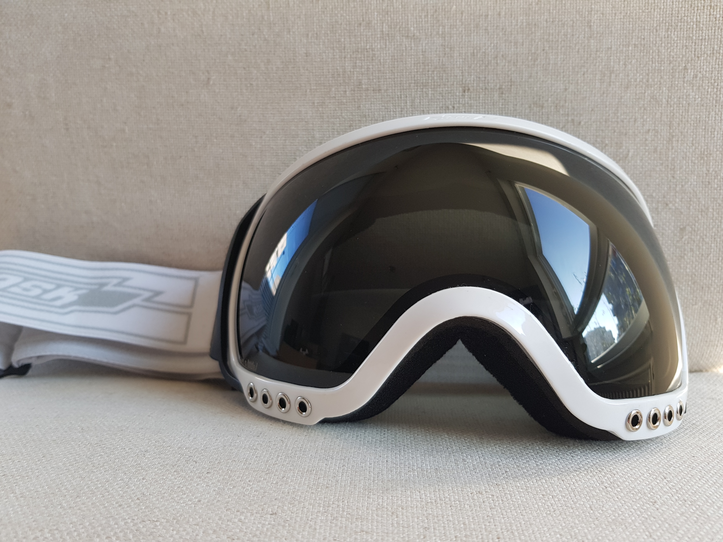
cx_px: 362
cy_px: 271
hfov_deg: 67.3
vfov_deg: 53.1
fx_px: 543
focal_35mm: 26
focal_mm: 4.2
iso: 64
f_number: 1.7
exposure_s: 1/120
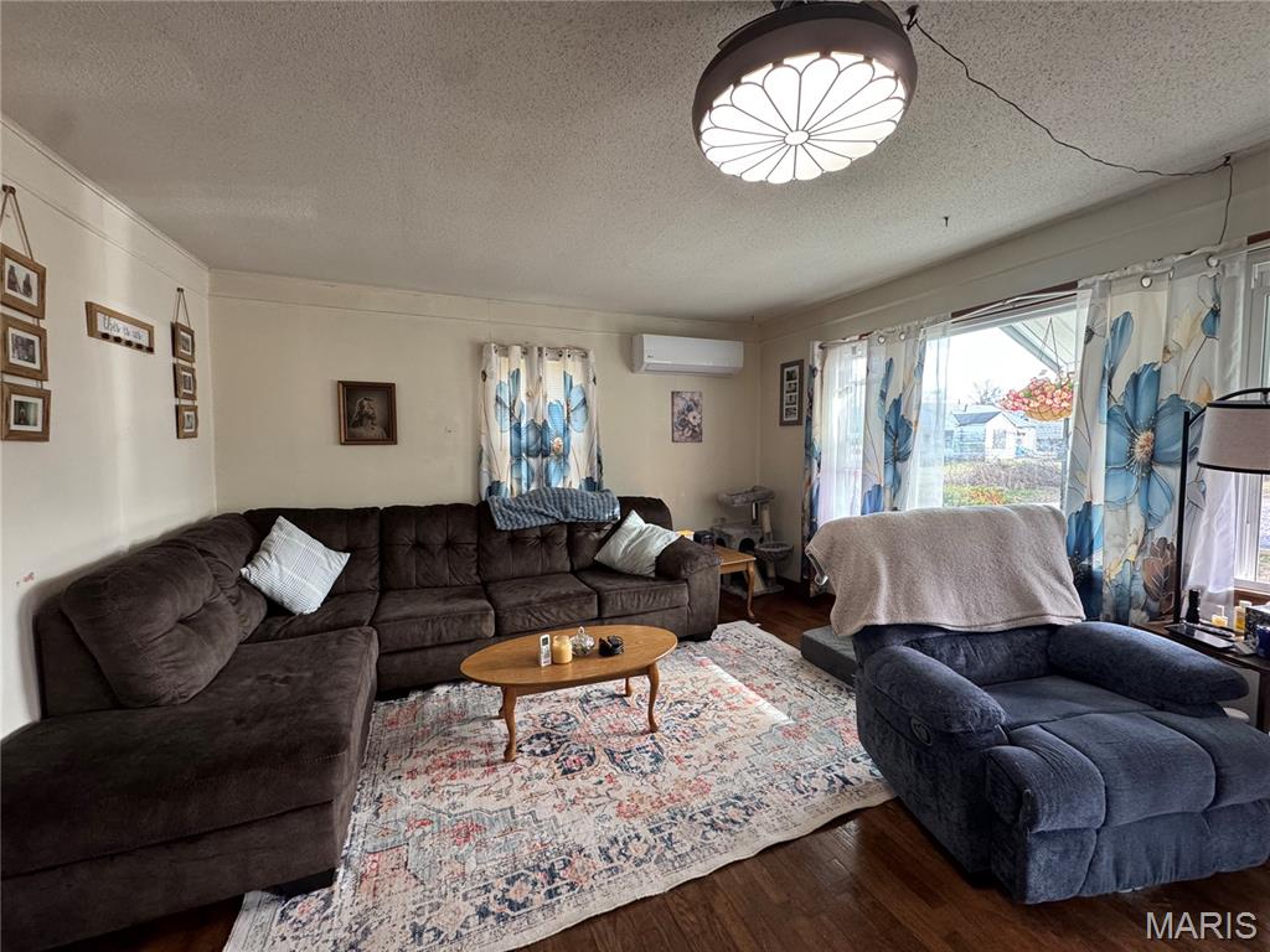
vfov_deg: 85.7
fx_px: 514
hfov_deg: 102.1
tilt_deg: -2.6
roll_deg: +0.5
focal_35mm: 14
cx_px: 635
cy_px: 476
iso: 250
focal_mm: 2.22
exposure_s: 1/120
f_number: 2.2
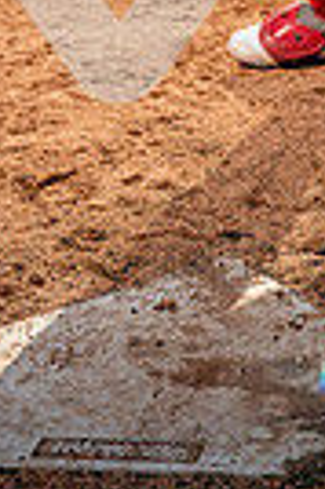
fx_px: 1371
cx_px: 482
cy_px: -266
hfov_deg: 12.8
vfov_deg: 17.9
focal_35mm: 101
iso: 100
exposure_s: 1/1000
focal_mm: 30
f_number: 4.5
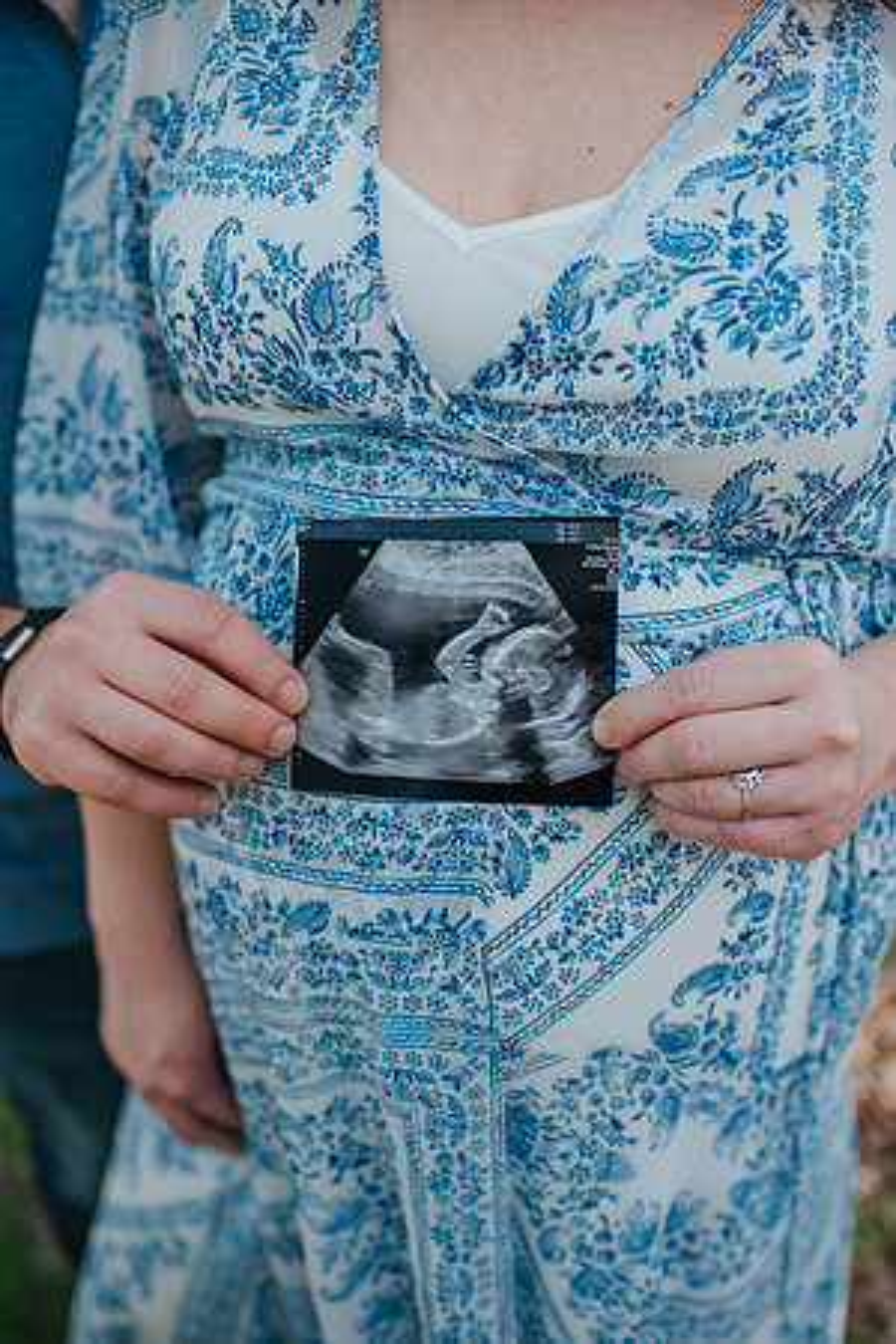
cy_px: 672
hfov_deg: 37.9
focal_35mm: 35
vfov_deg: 54.4
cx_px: 448
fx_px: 1307
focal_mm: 35
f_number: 2.5
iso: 320
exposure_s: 1/1000
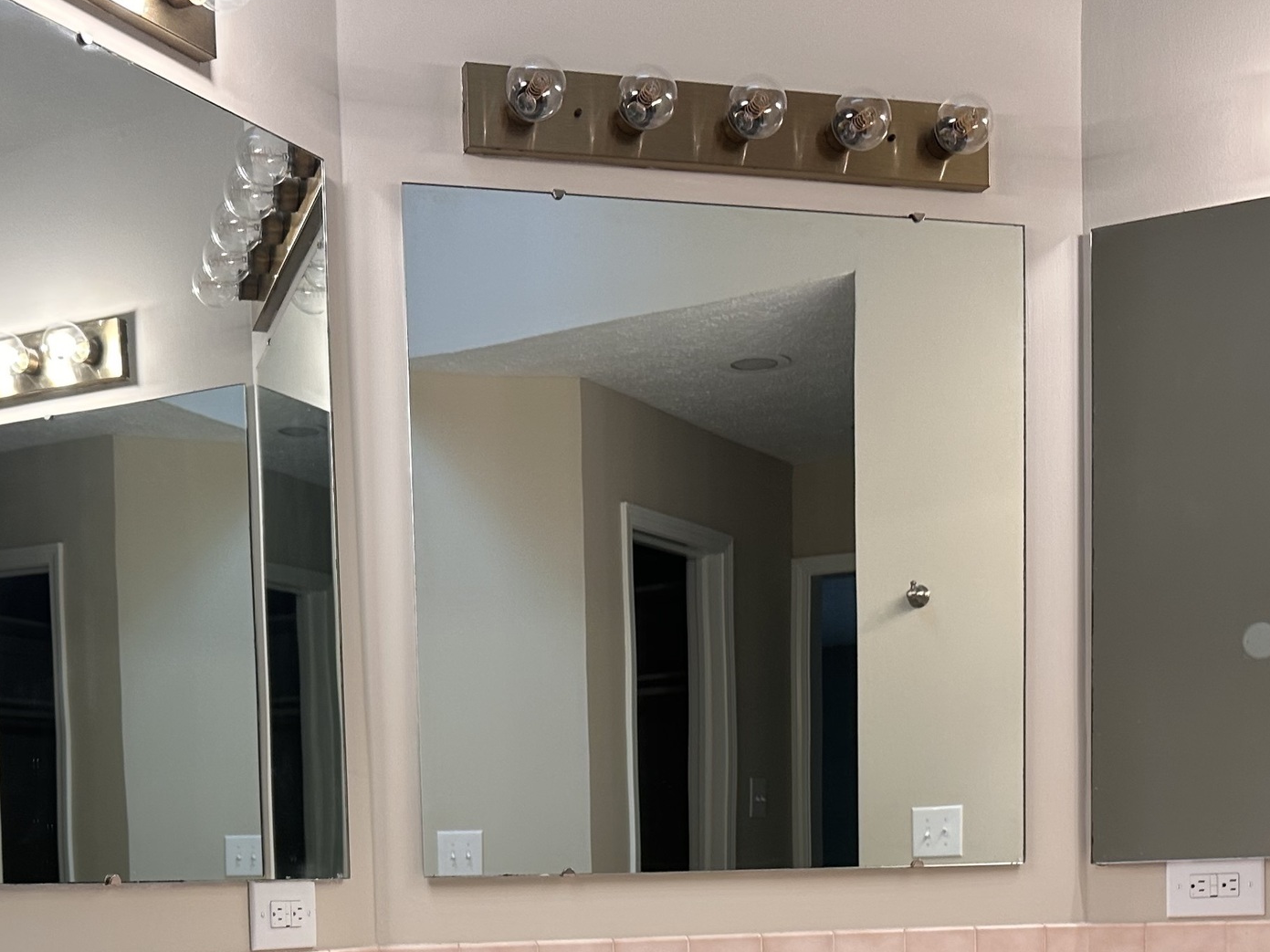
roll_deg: +0.8
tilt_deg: -5.7
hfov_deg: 36.1
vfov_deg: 25.7
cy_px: 1018
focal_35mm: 53
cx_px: 524
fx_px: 1944
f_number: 1.78
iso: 100
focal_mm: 6.86
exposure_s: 1/120
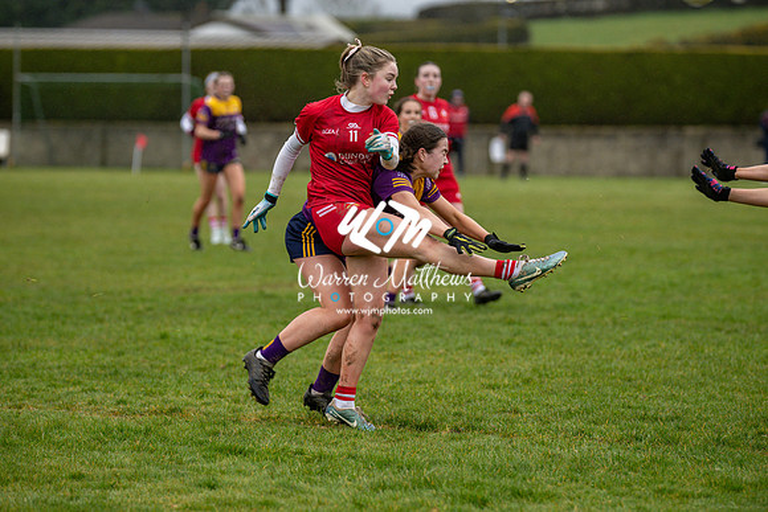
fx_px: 3841
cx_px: 384
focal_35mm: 180
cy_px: 256
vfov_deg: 7.6
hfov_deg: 11.4
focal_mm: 180
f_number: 2.8
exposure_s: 1/640
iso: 900
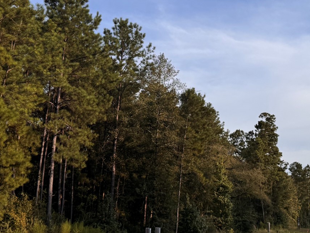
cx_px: 191
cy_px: 71
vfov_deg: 25.5
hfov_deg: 33.6
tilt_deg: +16.7
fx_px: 511
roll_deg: -2.1
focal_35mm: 57
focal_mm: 6.76
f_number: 1.78
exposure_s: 1/3802
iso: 80
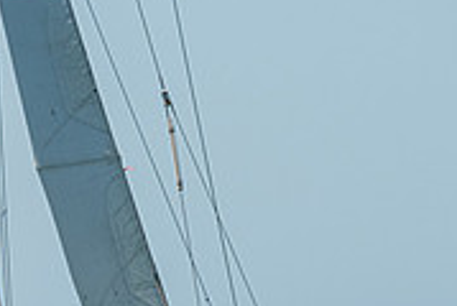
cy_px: 410
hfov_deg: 2.6
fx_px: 9905
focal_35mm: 779
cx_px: 45
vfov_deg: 1.8
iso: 320
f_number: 6.3
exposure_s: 1/1250
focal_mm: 195
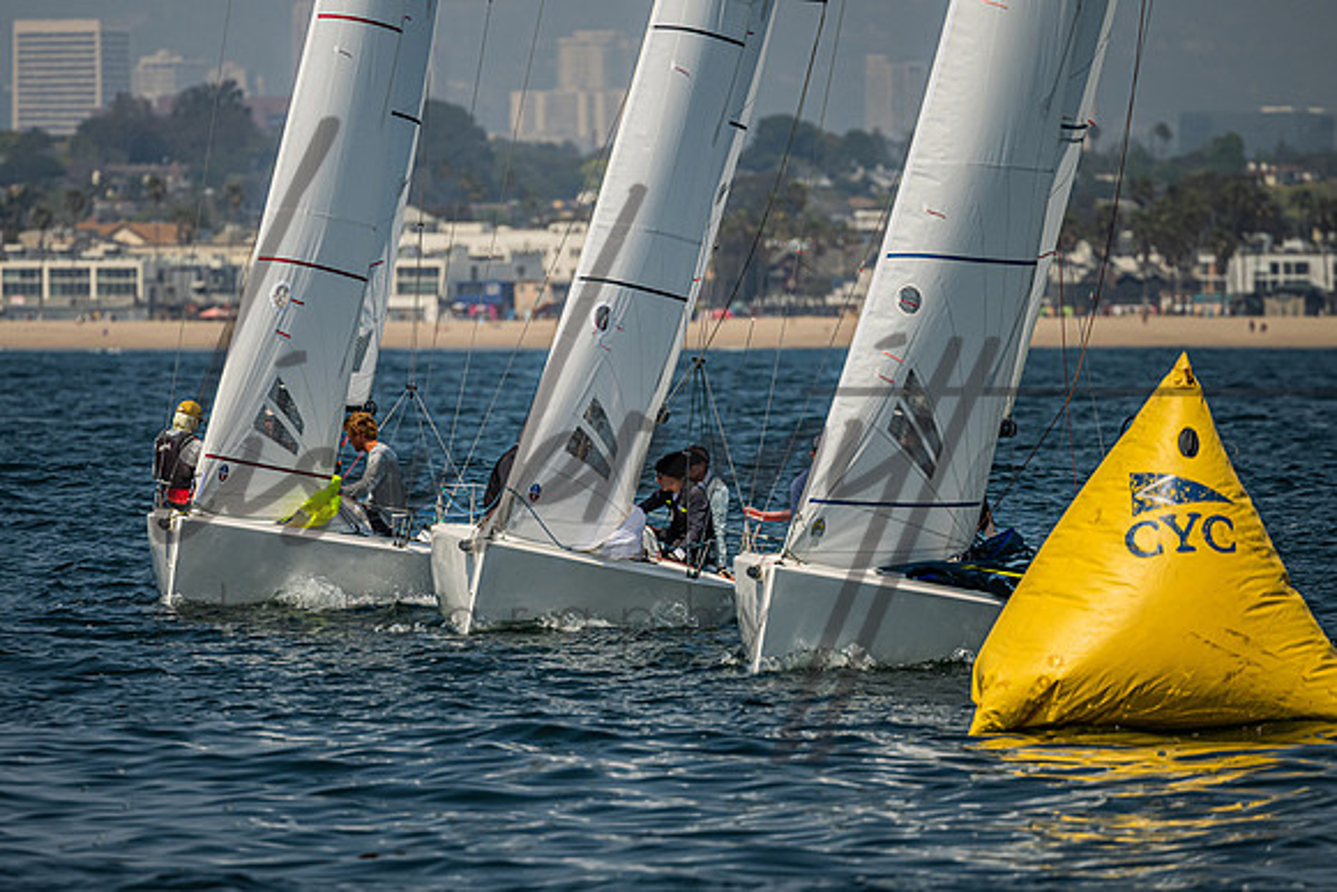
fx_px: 19818
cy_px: 395
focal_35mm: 534
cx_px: 576
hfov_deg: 3.9
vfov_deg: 2.6
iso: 360
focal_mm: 400
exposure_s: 1/4000
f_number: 5.6
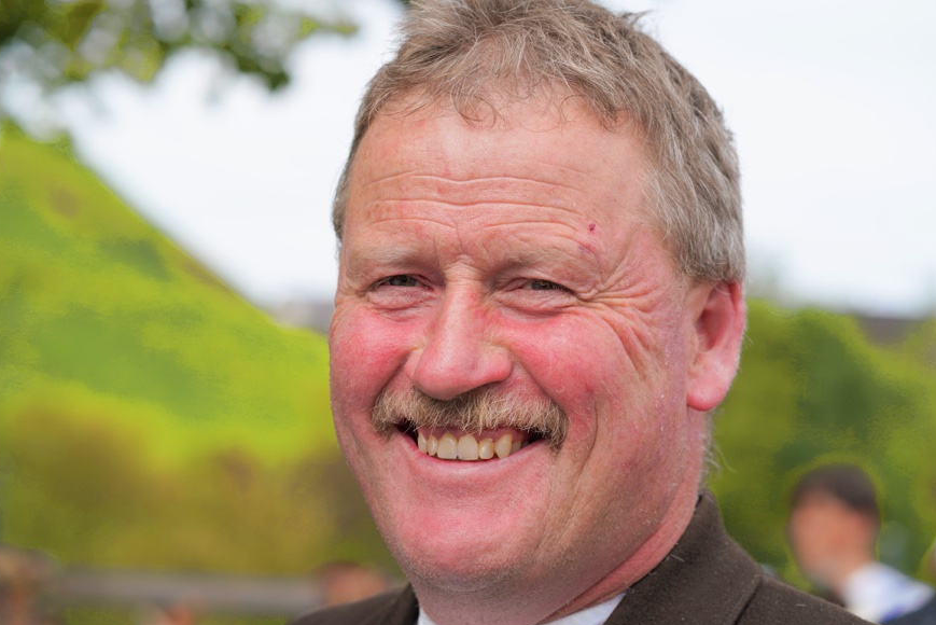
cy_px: 306
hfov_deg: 23.1
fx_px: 2289
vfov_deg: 15.5
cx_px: 460
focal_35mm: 88
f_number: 5.6
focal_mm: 85
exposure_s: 1/250
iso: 125
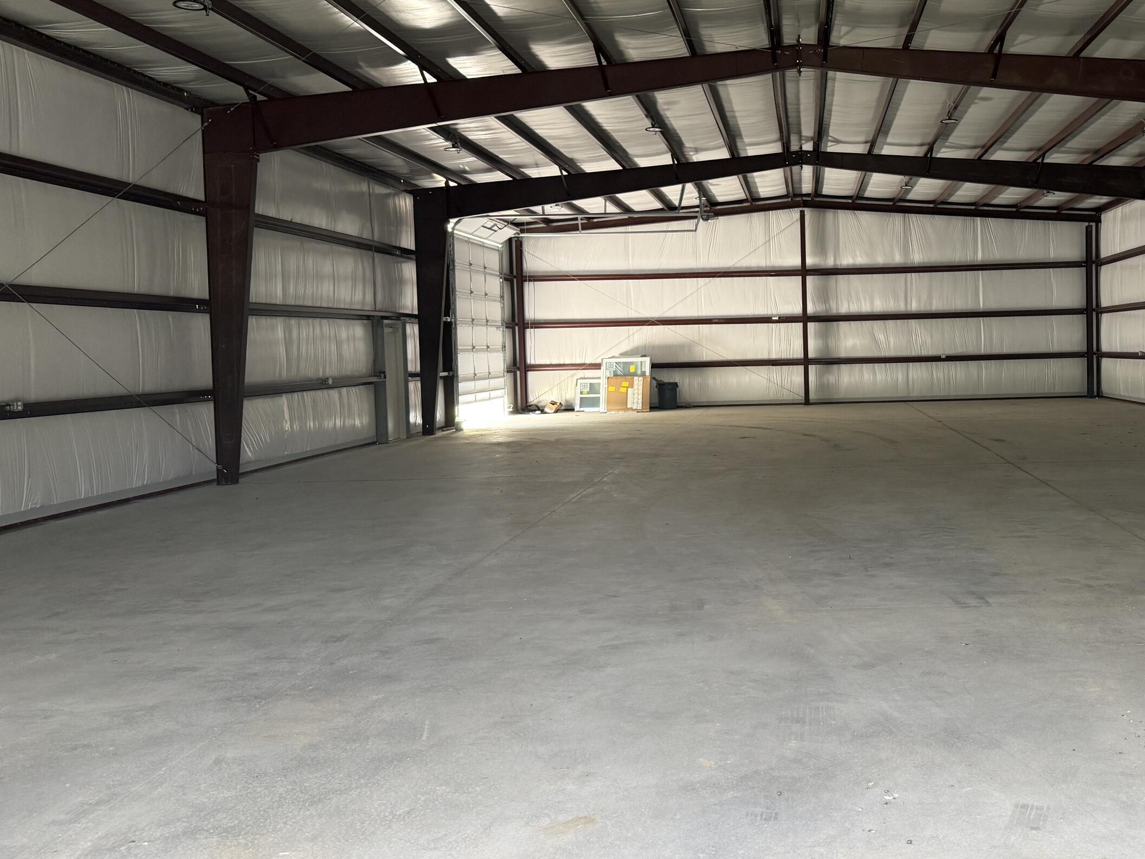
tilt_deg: -1.5
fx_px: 1124
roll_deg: +1.1
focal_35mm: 34
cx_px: 803
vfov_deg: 41.7
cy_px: 391
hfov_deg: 52.4
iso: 250
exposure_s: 1/60
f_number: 1.78
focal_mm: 6.76
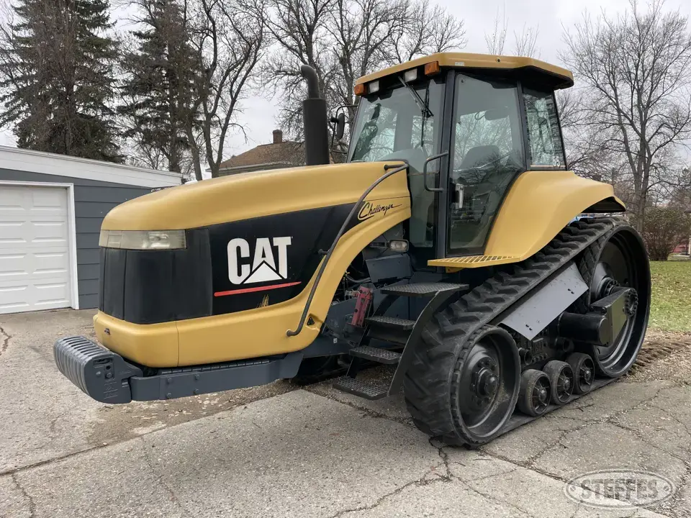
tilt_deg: -3.3
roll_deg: -0.4
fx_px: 519
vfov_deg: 53.1
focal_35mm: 26
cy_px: 259
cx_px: 346
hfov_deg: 67.3
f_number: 1.6
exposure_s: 1/121
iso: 32
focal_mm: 5.1
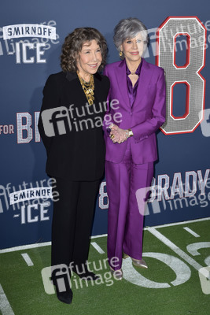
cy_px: 158
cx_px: 105
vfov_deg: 36.2
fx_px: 481
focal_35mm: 55
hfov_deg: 24.6
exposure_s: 1/250
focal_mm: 55
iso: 400
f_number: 6.3
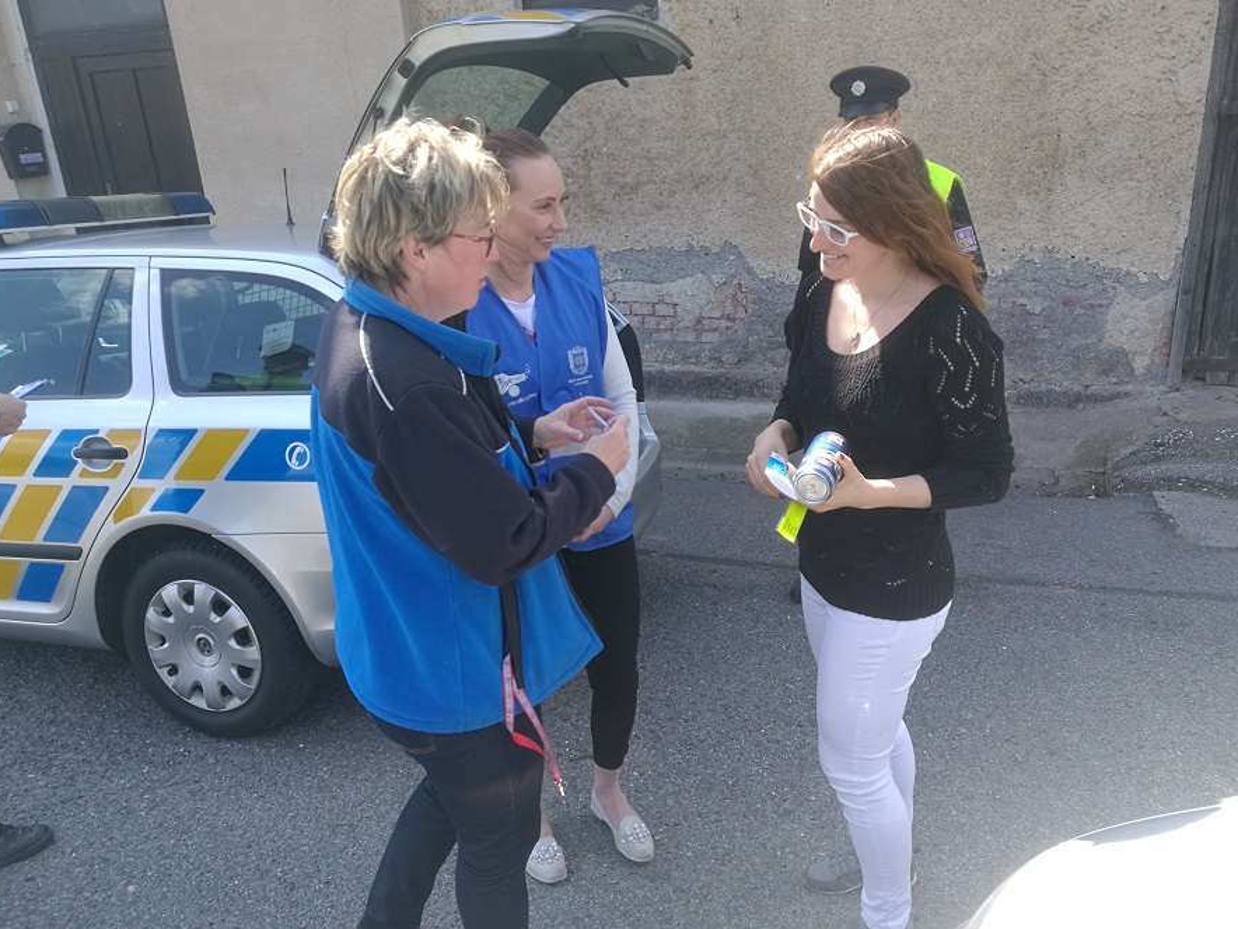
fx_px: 1037
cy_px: 476
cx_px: 604
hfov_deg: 61.7
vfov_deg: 48.2
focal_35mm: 29
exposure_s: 1/246
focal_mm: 4.5
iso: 50
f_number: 2.2
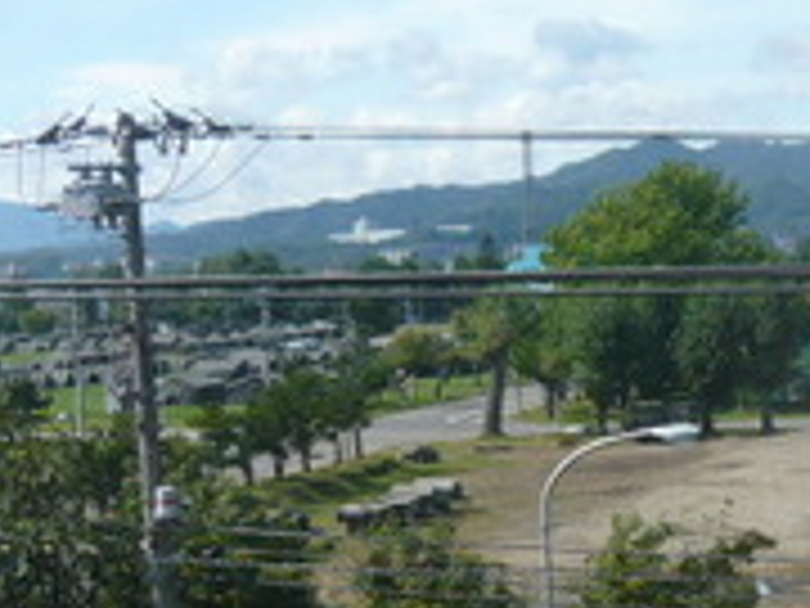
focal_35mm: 91
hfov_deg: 21.0
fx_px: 2129
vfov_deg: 16.1
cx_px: 765
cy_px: 502
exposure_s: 1/1000
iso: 100
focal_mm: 5.5
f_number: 2.8
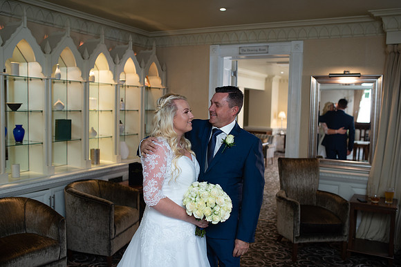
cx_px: 200
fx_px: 390
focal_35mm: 35
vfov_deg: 37.8
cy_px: 134
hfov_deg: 54.5
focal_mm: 35
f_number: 2.8
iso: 640
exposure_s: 1/160
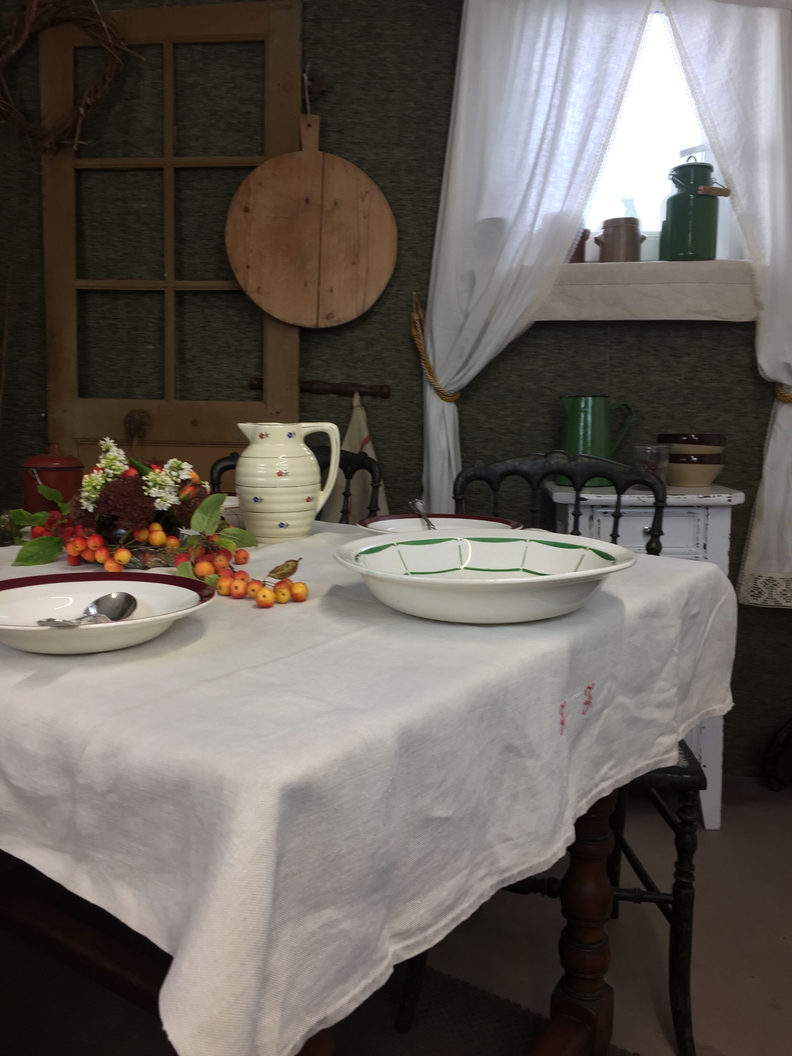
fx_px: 885
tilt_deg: -7.8
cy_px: 528
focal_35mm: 29
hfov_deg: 48.2
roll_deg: -0.7
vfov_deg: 61.7
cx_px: 396
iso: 32
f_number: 2.2
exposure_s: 1/50
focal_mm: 4.15
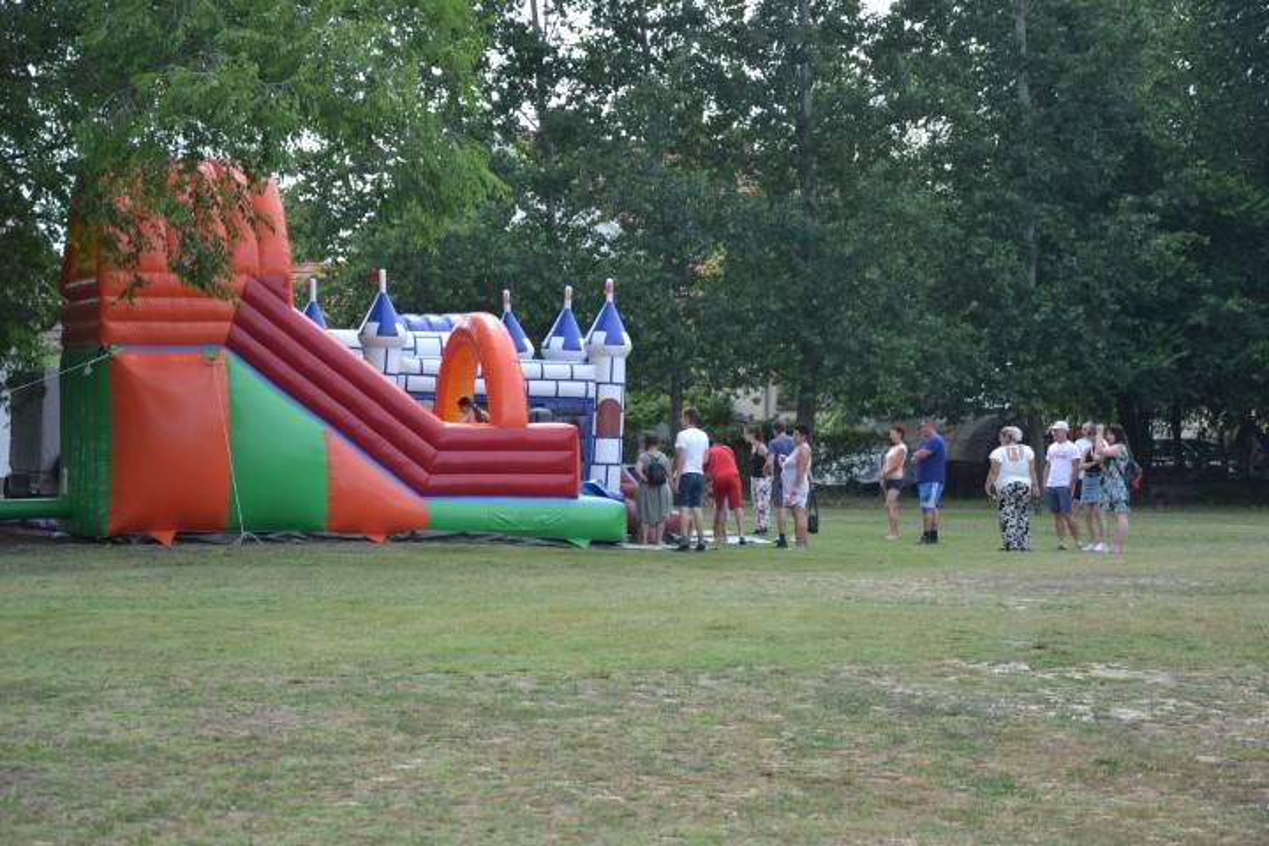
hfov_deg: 17.1
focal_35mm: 120
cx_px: 634
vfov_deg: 11.4
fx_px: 4230
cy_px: 423
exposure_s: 1/125
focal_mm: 80
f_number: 5.6
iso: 110
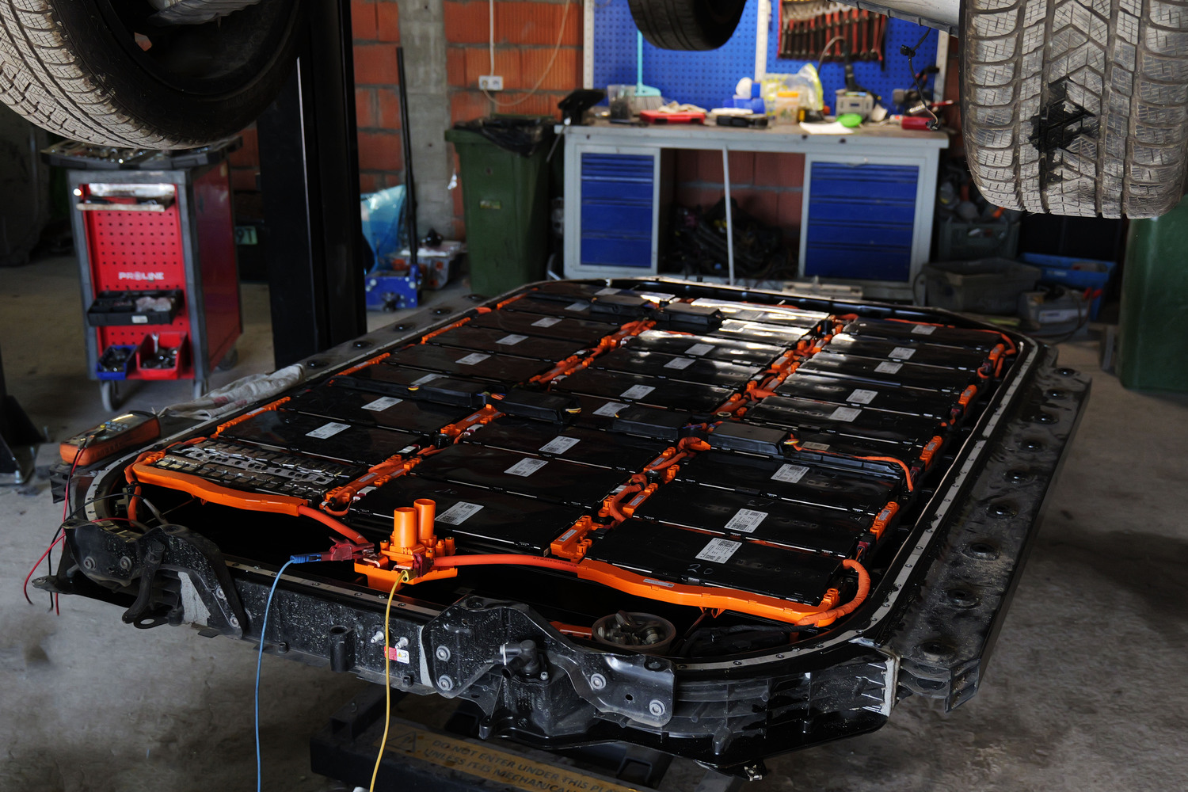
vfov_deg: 42.3
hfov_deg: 60.3
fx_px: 1023
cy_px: 396
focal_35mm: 31
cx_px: 594
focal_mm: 31
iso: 6400
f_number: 4.2
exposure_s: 1/200
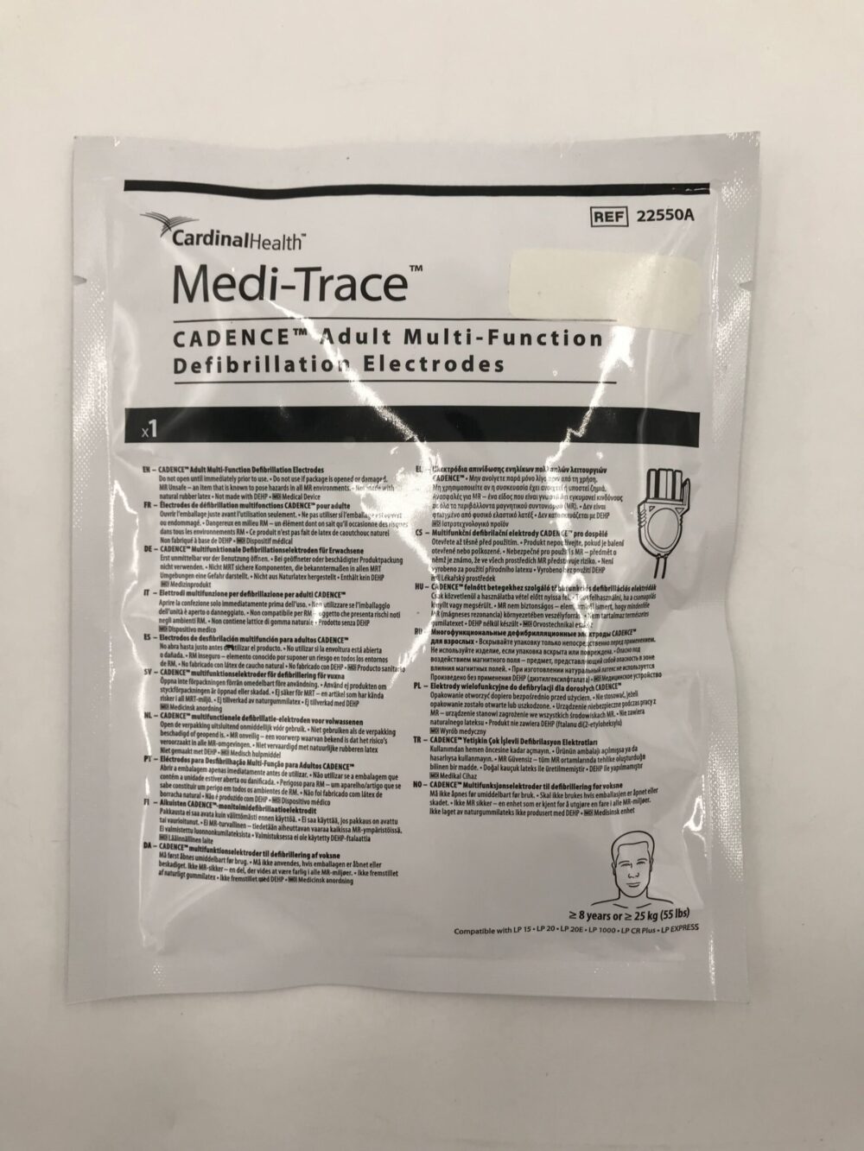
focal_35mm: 28
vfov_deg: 63.4
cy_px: 576
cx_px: 432
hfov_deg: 49.8
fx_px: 932
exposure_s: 1/60
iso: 20
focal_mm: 3.99
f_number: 1.8
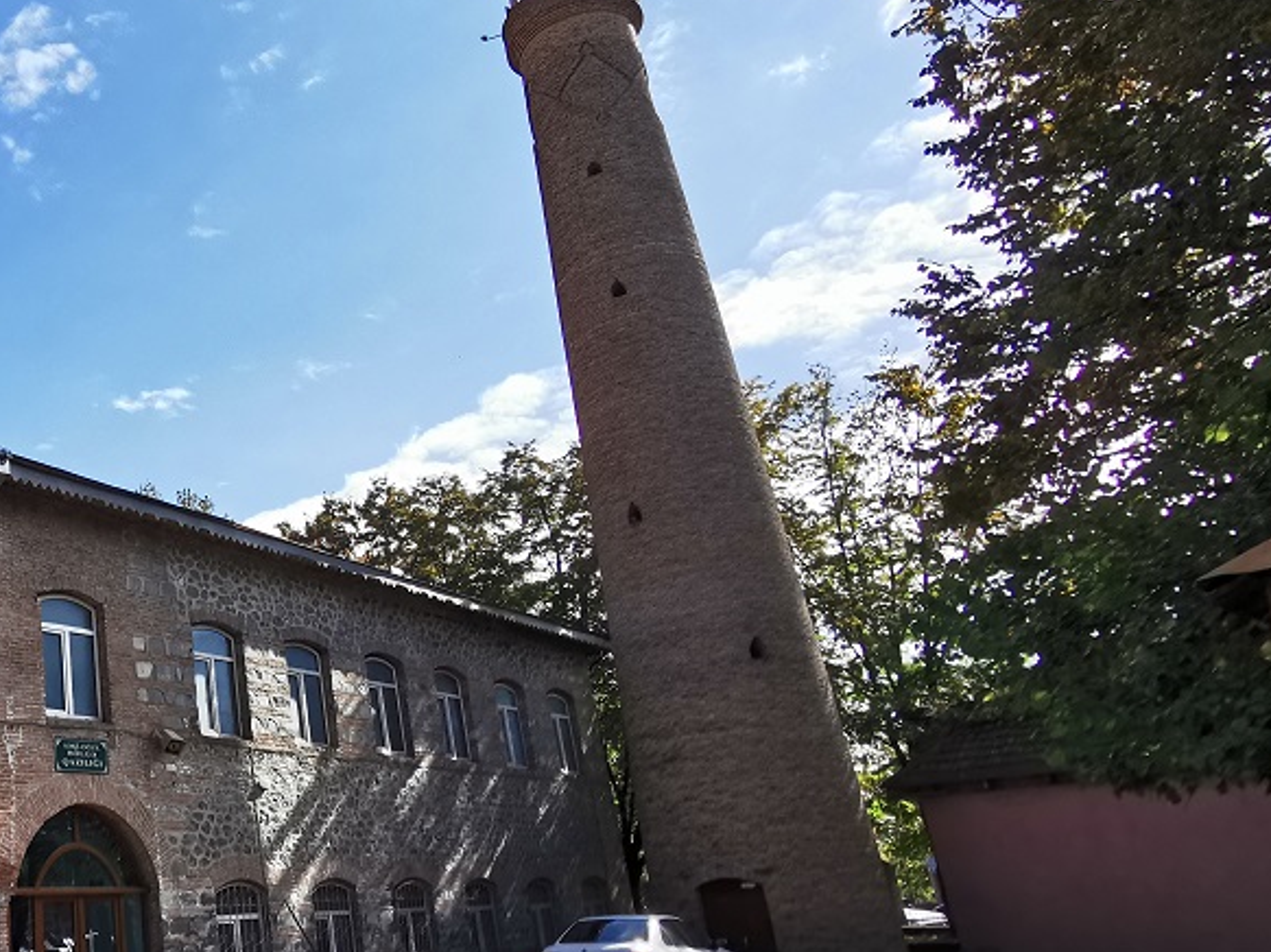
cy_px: 531
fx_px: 1211
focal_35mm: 33
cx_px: 46
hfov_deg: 47.5
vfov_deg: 42.8
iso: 50
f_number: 2.2
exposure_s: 1/957
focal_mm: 2.35
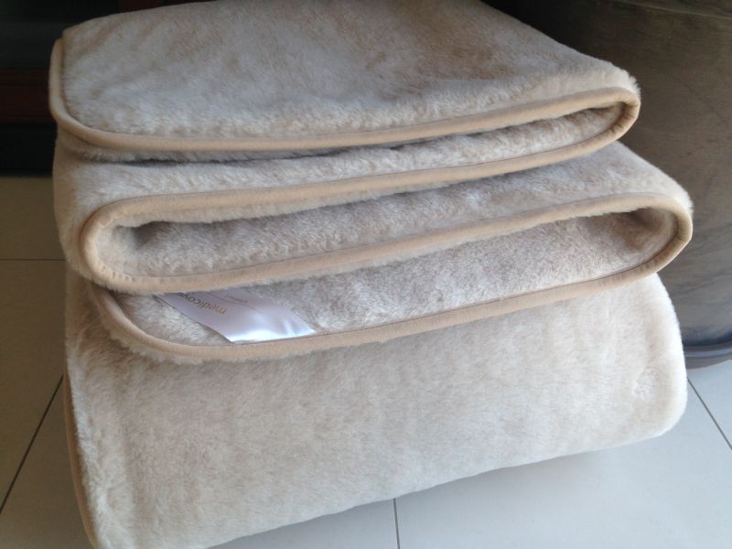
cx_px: 366
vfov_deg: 42.9
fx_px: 698
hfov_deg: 55.4
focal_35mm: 33
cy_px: 274
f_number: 2.4
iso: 50
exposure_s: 1/136
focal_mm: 4.12
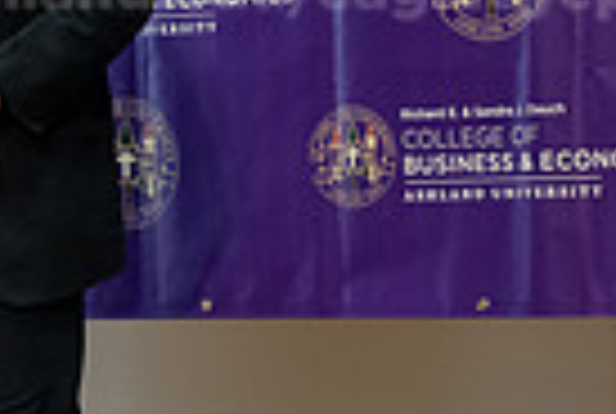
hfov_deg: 6.8
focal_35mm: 296
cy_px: 83
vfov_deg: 4.7
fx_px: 5076
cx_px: -459
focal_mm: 70
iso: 2000
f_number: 3.2
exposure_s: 1/200
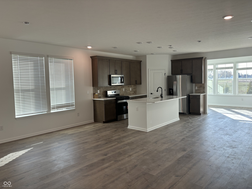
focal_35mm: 26
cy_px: 94
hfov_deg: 67.3
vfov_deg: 53.1
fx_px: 189
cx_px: 126
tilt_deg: -1.9
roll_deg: +2.5
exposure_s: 1/120
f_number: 1.6
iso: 50
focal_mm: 5.96
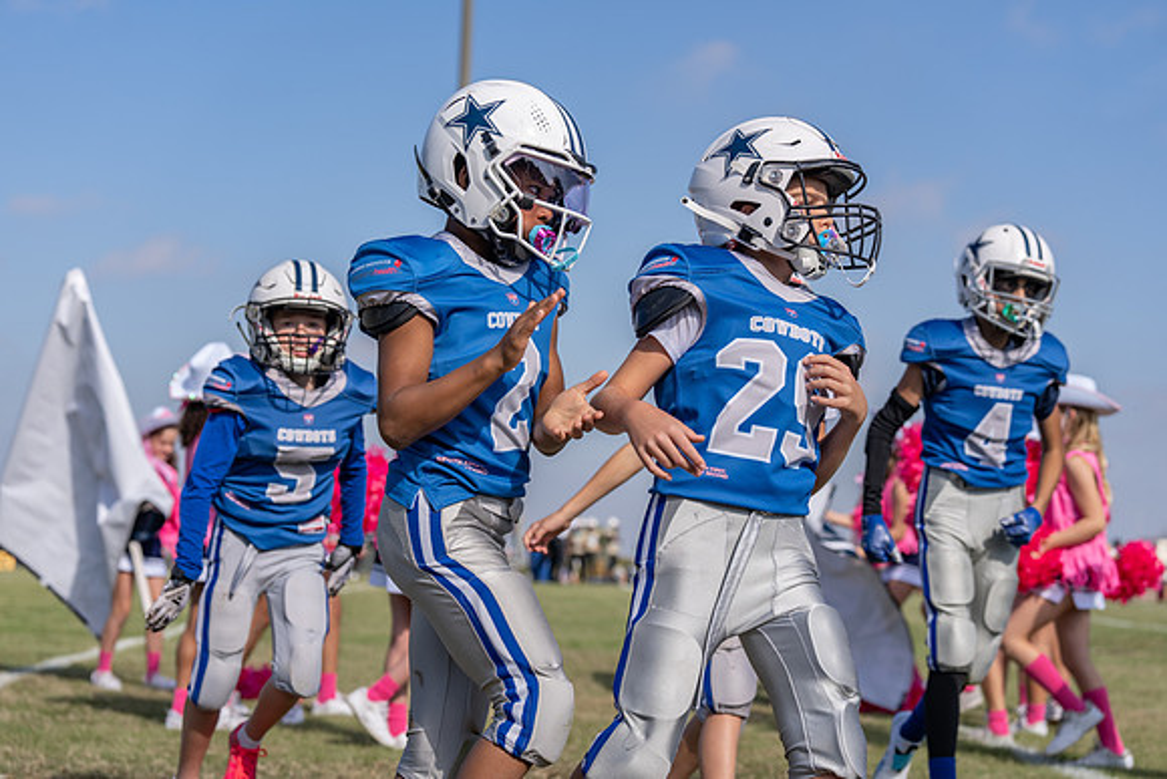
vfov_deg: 19.5
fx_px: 2270
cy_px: 390
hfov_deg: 28.8
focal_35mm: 70
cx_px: 584
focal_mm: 70
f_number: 4
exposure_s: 1/1600
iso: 125
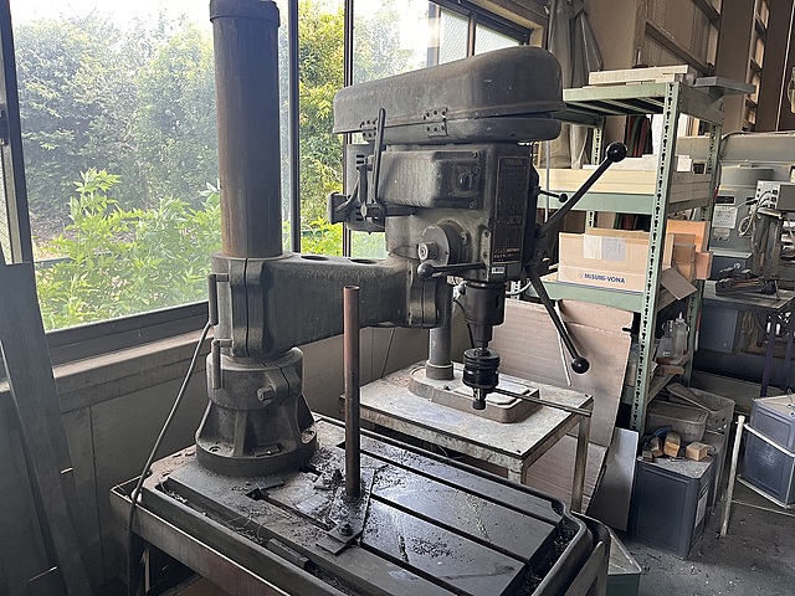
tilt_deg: -14.0
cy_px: 298
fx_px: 597
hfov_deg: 67.3
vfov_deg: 53.1
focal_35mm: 26
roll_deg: -1.6
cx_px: 398
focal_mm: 5.1
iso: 80
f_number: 1.6
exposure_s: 1/121
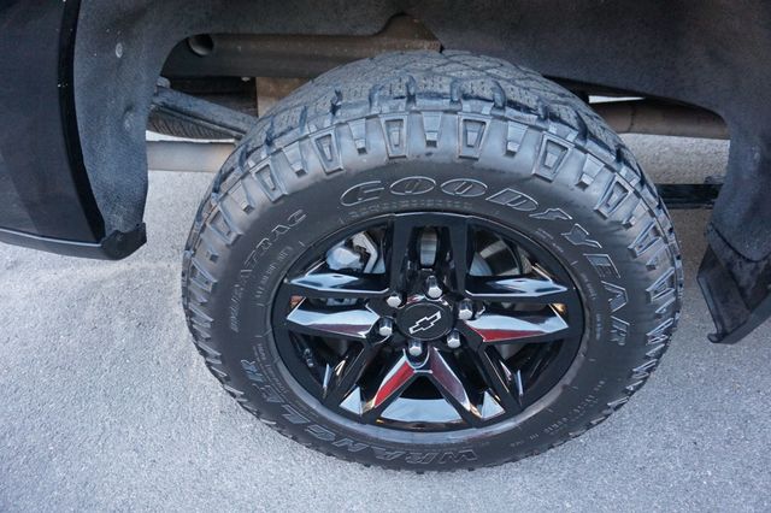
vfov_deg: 53.1
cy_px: 256
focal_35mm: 24
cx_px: 386
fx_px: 514
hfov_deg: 73.8
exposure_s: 1/160
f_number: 3.5
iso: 1600
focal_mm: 16
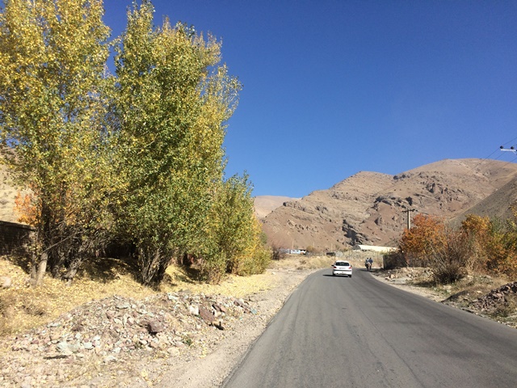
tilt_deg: +12.2
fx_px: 433
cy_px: 194
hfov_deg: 61.7
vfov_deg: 48.2
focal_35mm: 29
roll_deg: -0.8
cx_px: 258
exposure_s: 1/2283
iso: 32
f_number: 2.2
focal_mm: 4.15
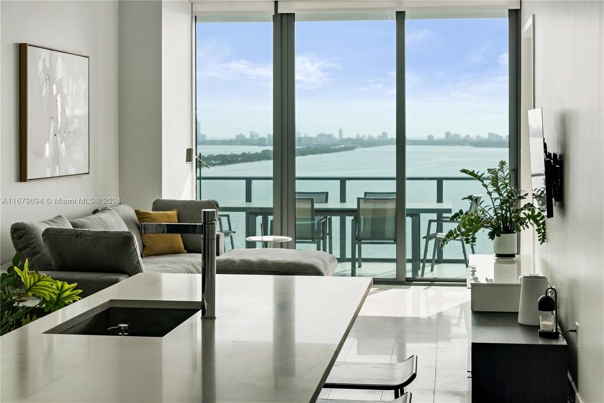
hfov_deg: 34.5
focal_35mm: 58
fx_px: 973
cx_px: 302
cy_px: 202
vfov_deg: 23.4
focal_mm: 58
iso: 100
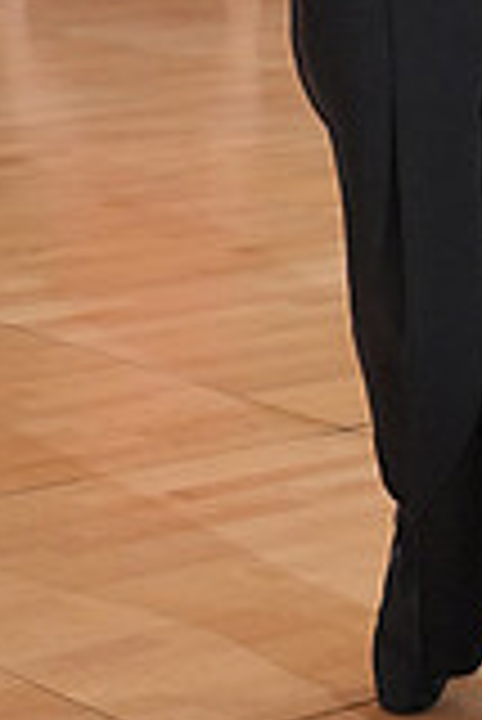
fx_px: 3627
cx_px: 691
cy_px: -220
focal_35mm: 181
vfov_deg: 11.1
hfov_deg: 7.5
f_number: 3.2
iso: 2000
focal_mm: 50
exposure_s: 1/500
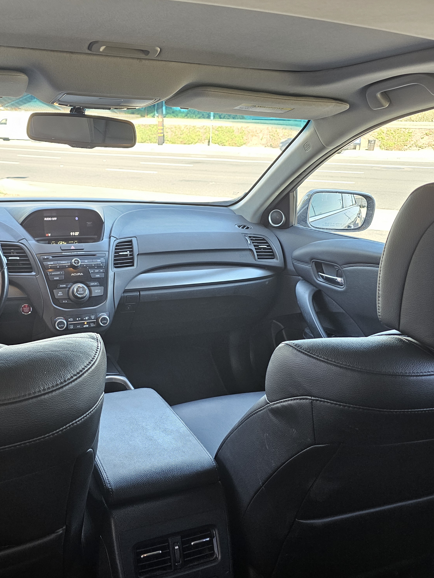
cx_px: 161
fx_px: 518
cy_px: 291
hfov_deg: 45.0
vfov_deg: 58.4
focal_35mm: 31
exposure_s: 1/120
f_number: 1.7
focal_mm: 6.3
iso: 160
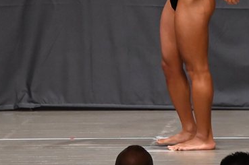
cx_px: 177
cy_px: -5
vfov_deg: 2.9
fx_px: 3267
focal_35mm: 473
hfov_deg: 4.4
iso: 6400
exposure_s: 1/400
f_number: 5.6
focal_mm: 150
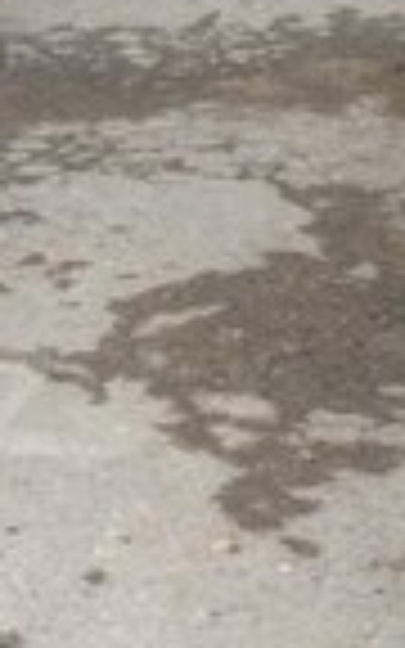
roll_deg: +5.1
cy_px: 400
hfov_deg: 11.6
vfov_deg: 19.6
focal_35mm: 106
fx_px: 1872
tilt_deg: -25.1
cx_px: -292
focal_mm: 4.15
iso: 40
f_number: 2.2
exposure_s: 1/100
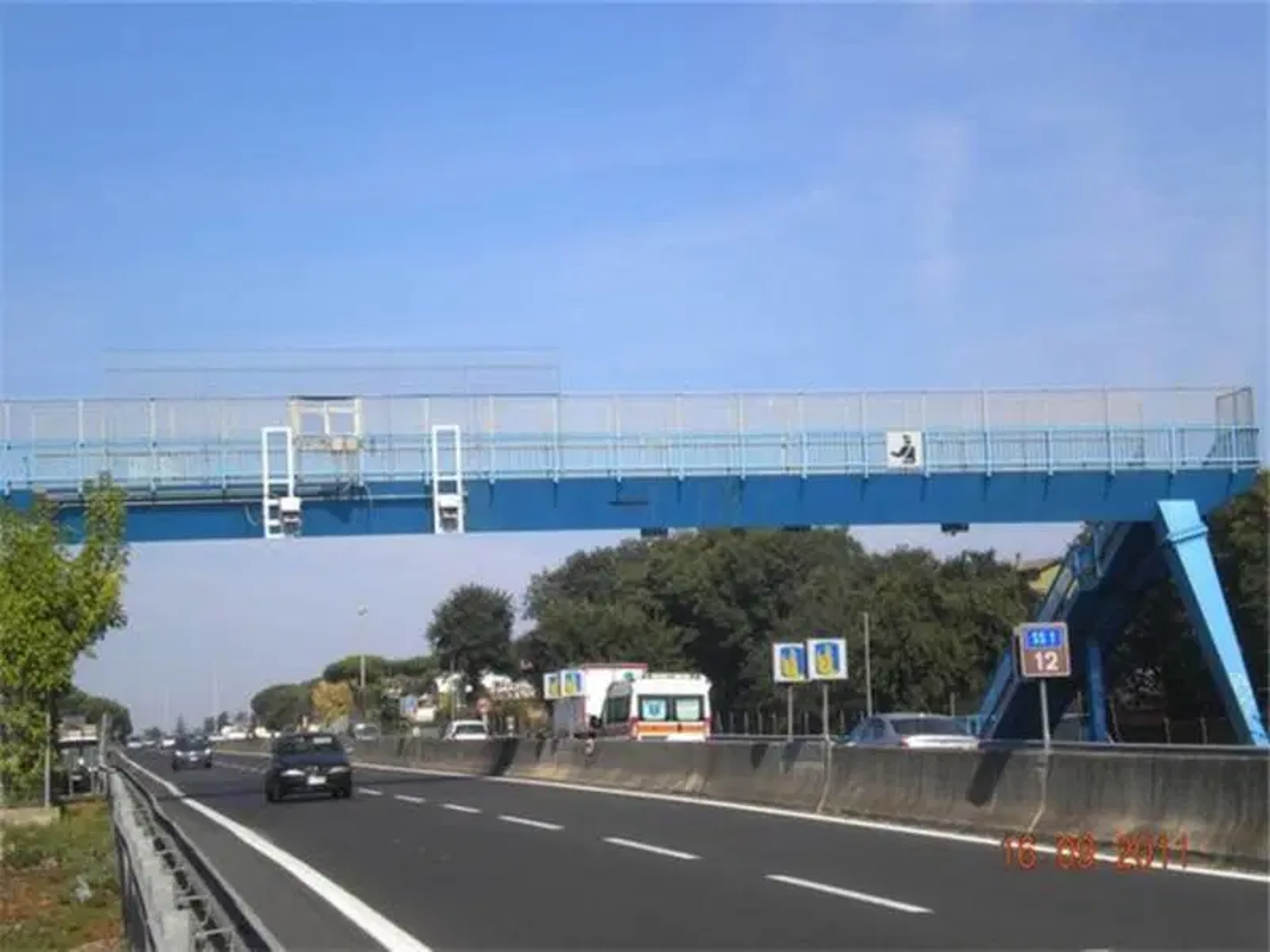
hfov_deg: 28.6
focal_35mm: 68
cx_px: 635
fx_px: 2495
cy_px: 476
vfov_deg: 21.6
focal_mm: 12.3
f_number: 6.5
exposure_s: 1/298
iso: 80
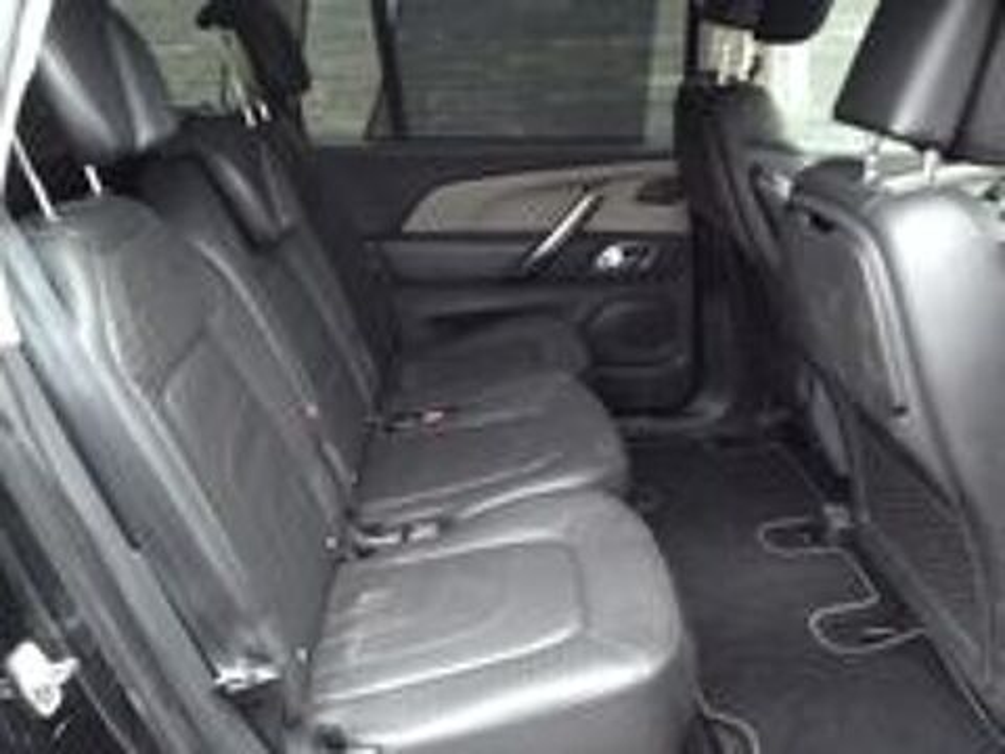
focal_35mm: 35
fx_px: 1016
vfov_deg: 40.7
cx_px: 502
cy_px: 377
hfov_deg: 52.6
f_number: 2.4
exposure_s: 1/15
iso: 400
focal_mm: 4.28
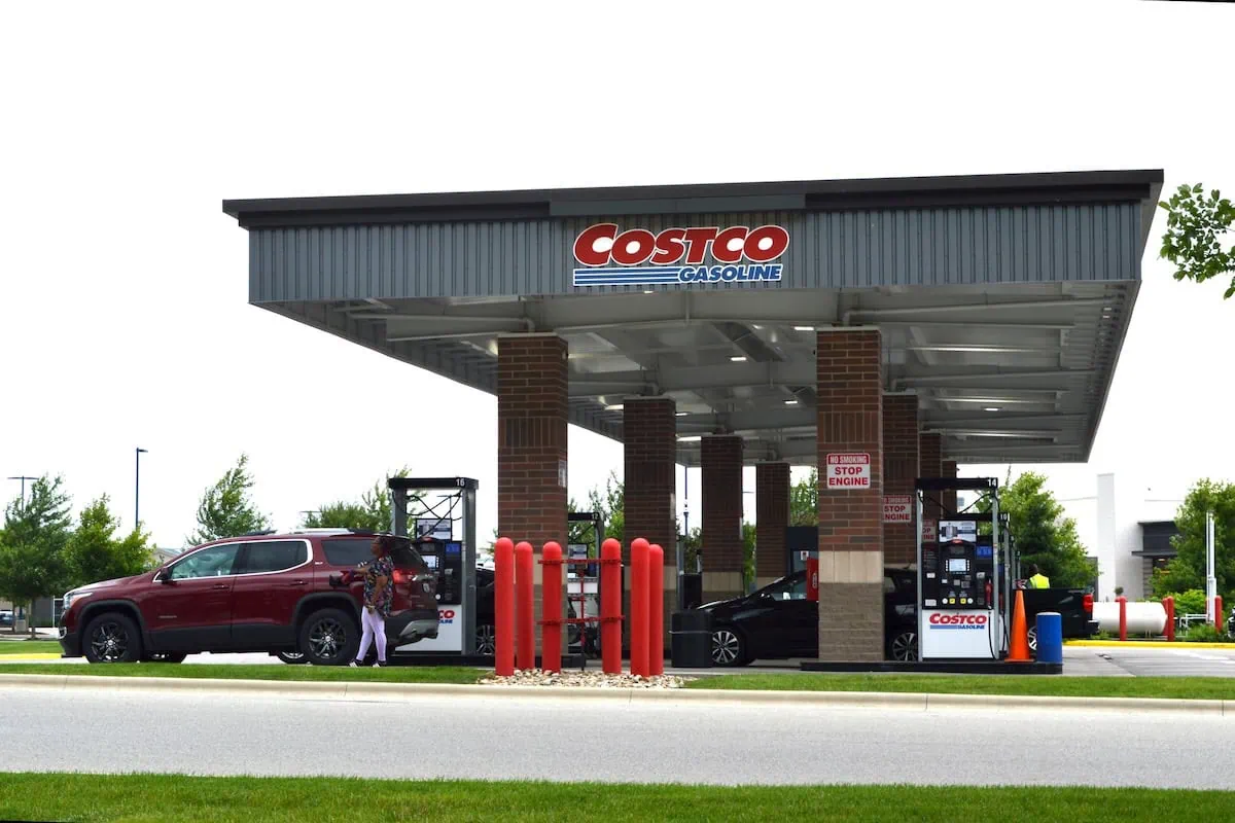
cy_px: 412
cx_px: 618
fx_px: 2264
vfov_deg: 20.6
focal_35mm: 66
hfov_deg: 30.5
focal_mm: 44
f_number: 13
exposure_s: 1/60
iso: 110
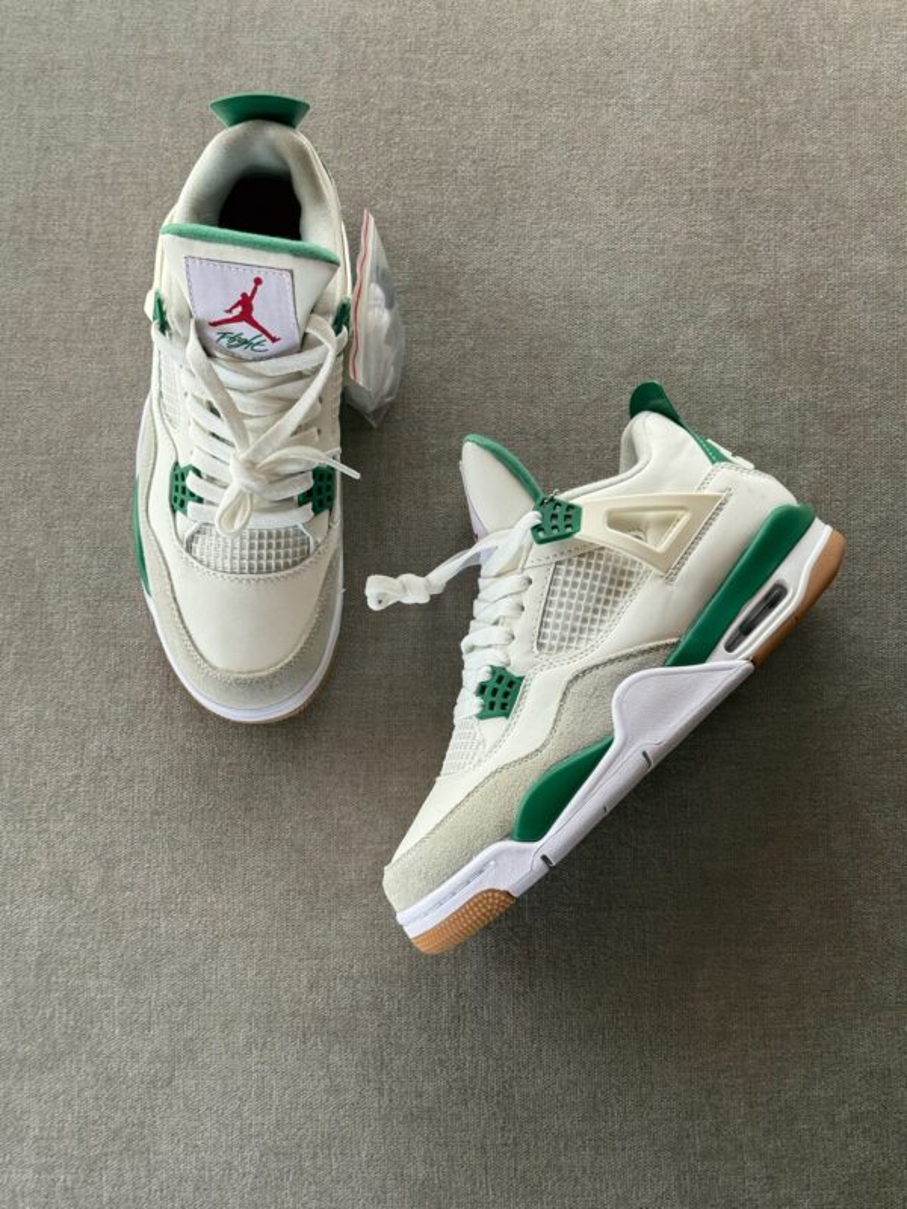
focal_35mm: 48
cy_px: 604
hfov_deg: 30.3
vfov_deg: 39.7
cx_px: 454
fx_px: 1677
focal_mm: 6.76
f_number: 1.78
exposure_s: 1/121
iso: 64
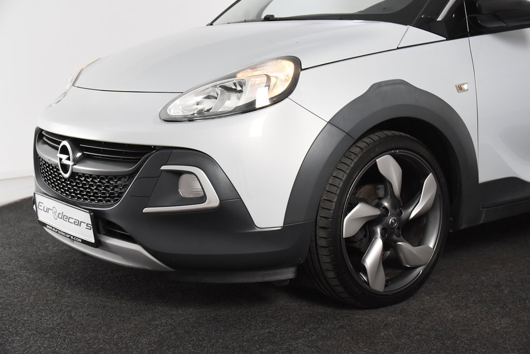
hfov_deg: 38.9
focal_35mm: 51
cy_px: 177
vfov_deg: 26.5
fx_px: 751
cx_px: 265
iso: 1600
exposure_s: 1/100
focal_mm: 34
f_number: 5
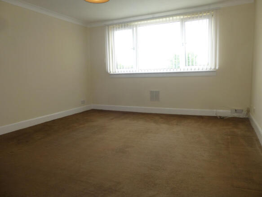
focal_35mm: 25
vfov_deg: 54.9
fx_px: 189
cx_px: 131
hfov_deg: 69.4
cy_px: 98
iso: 100
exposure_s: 1/80
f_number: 3.1
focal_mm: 4.5
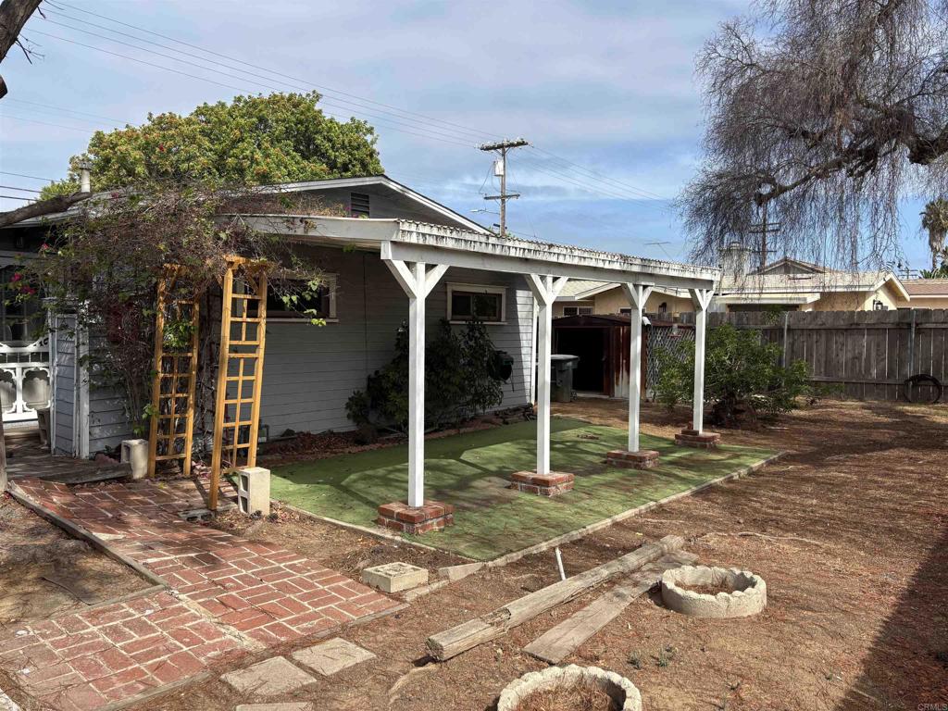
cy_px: 356
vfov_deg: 53.1
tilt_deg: -2.8
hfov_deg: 67.3
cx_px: 474
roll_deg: -0.2
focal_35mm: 26
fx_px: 712
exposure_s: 1/2571
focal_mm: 5.96
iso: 50
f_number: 1.6
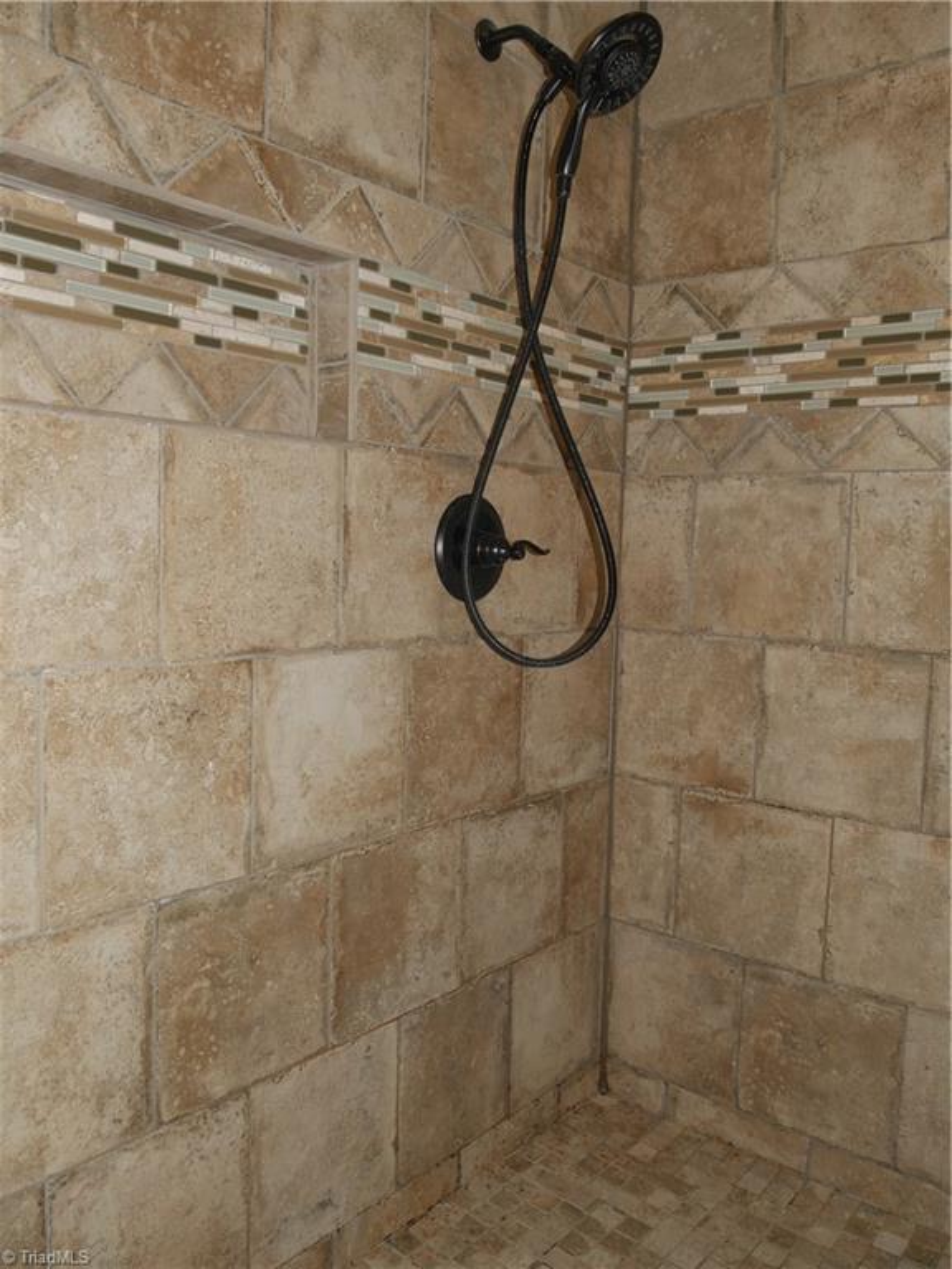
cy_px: 634
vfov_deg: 63.4
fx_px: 1027
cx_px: 476
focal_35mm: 28
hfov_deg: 49.7
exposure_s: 1/60
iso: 320
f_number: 5.6
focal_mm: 14
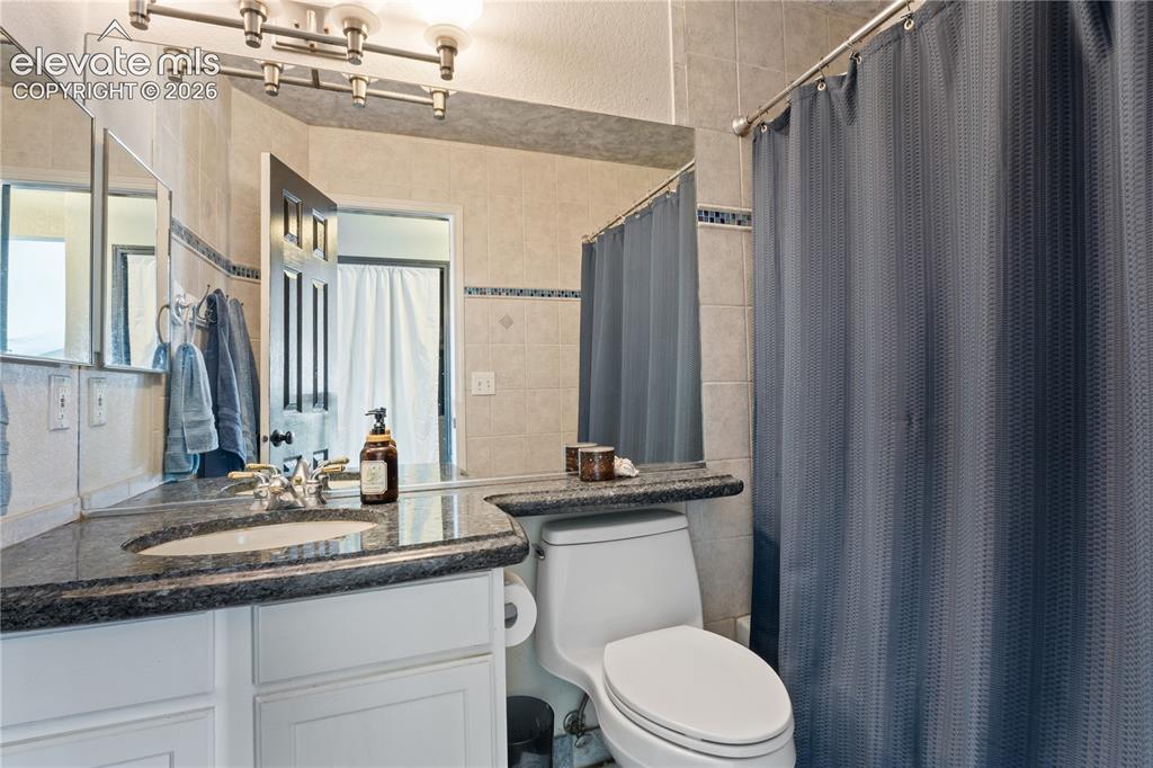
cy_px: 384
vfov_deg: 72.0
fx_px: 528
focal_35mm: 16
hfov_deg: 95.0
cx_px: 576
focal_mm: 11
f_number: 8
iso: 200
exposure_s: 10
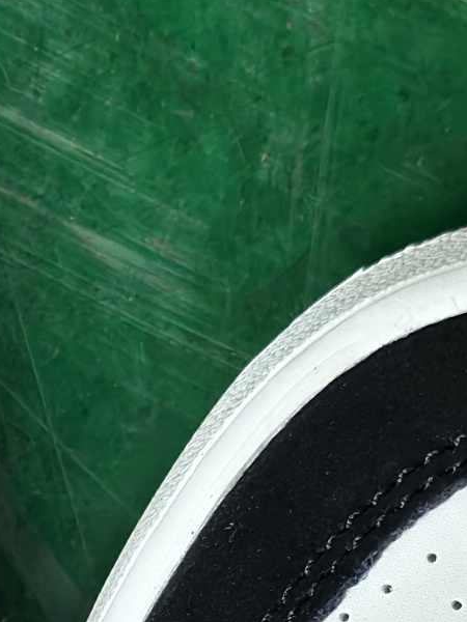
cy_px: 939
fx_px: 2824
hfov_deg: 9.2
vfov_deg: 12.0
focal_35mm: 157
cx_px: -195
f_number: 1.88
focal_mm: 5.56
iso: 120
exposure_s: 1/100
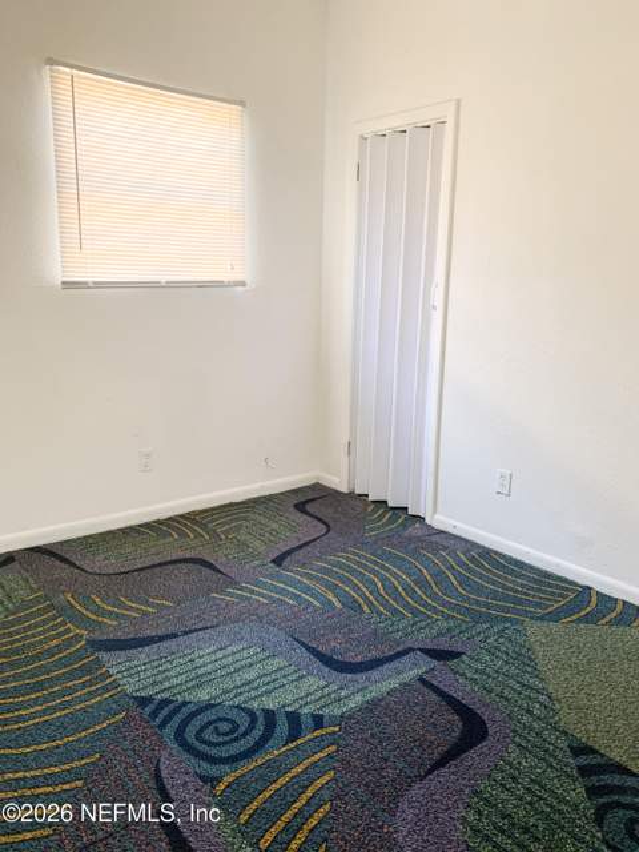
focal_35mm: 26
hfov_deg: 53.1
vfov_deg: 67.3
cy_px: 426
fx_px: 640
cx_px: 320
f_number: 1.8
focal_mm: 4.25
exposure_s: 1/50
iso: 400
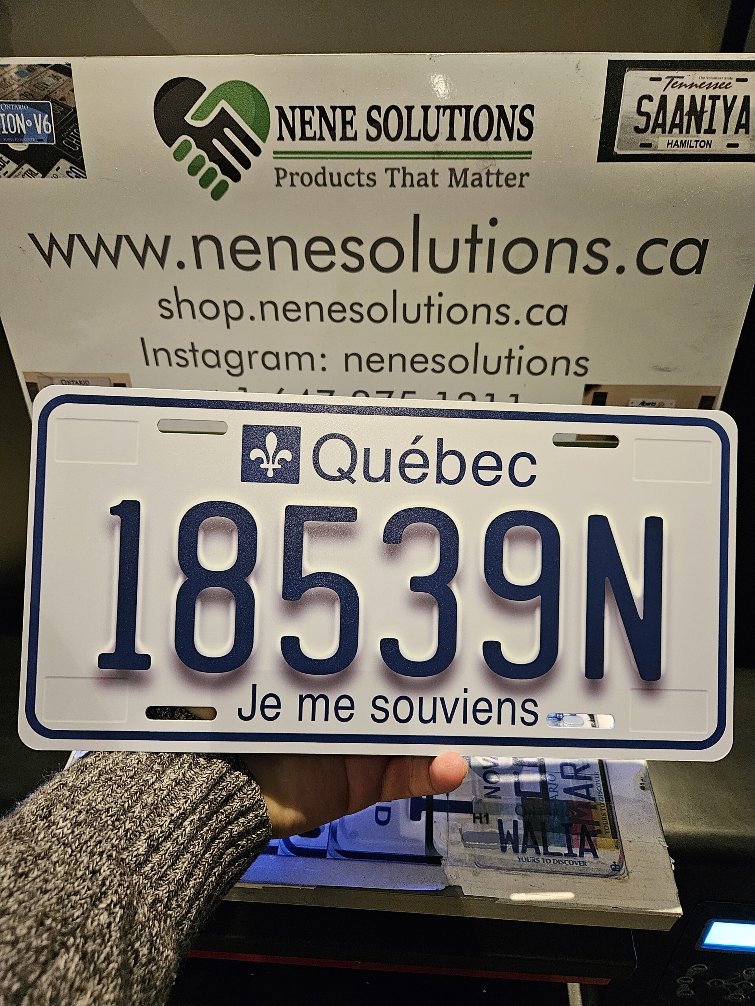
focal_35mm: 23
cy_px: 503
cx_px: 378
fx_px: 669
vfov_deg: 73.9
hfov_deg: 58.9
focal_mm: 5.4
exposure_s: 1/60
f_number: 1.8
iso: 640
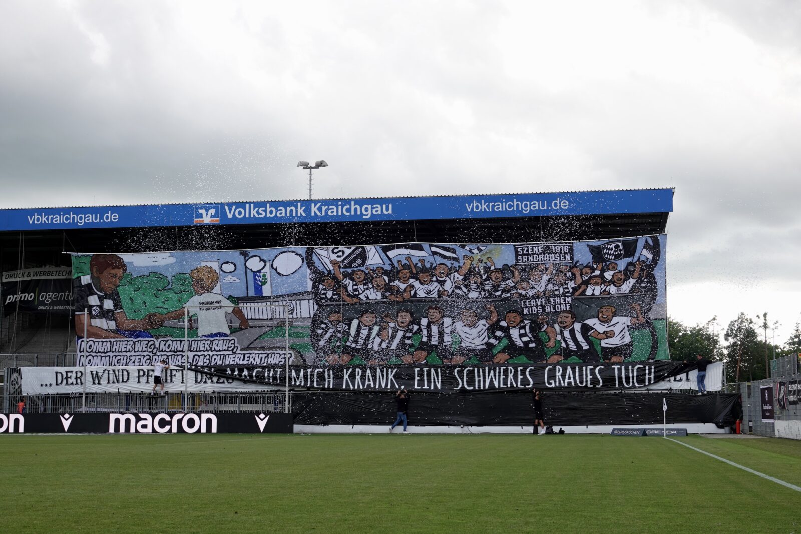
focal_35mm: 54
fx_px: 1202
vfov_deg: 25.1
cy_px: 267
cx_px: 400
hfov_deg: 36.9
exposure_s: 1/250
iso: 100
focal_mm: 19.68
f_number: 3.5
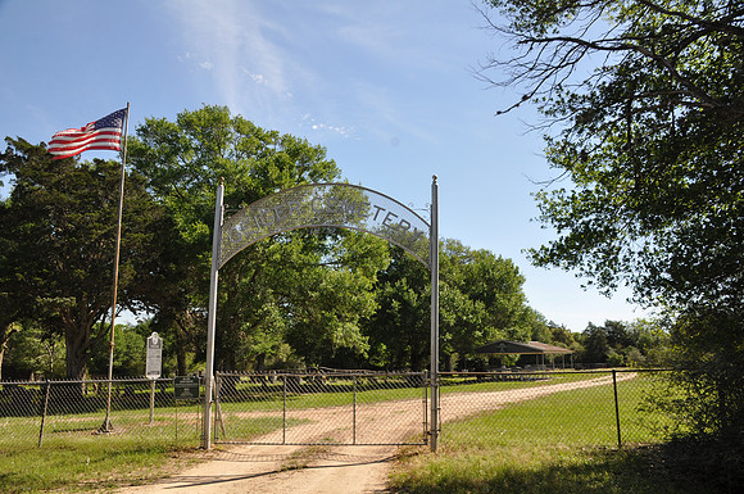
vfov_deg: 43.5
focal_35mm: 30
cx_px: 372
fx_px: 619
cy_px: 247
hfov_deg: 62.0
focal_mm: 20
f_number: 11
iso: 200
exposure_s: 1/125
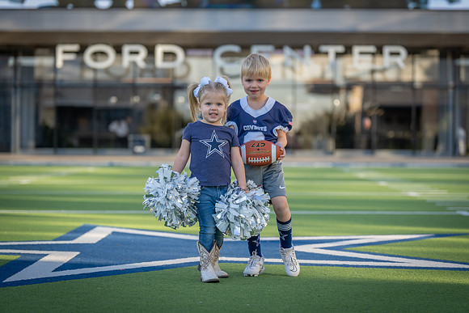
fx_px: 1368
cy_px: 156
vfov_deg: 13.0
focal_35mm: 105
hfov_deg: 19.5
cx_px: 234
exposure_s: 1/400
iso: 100
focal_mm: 105
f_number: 2.8
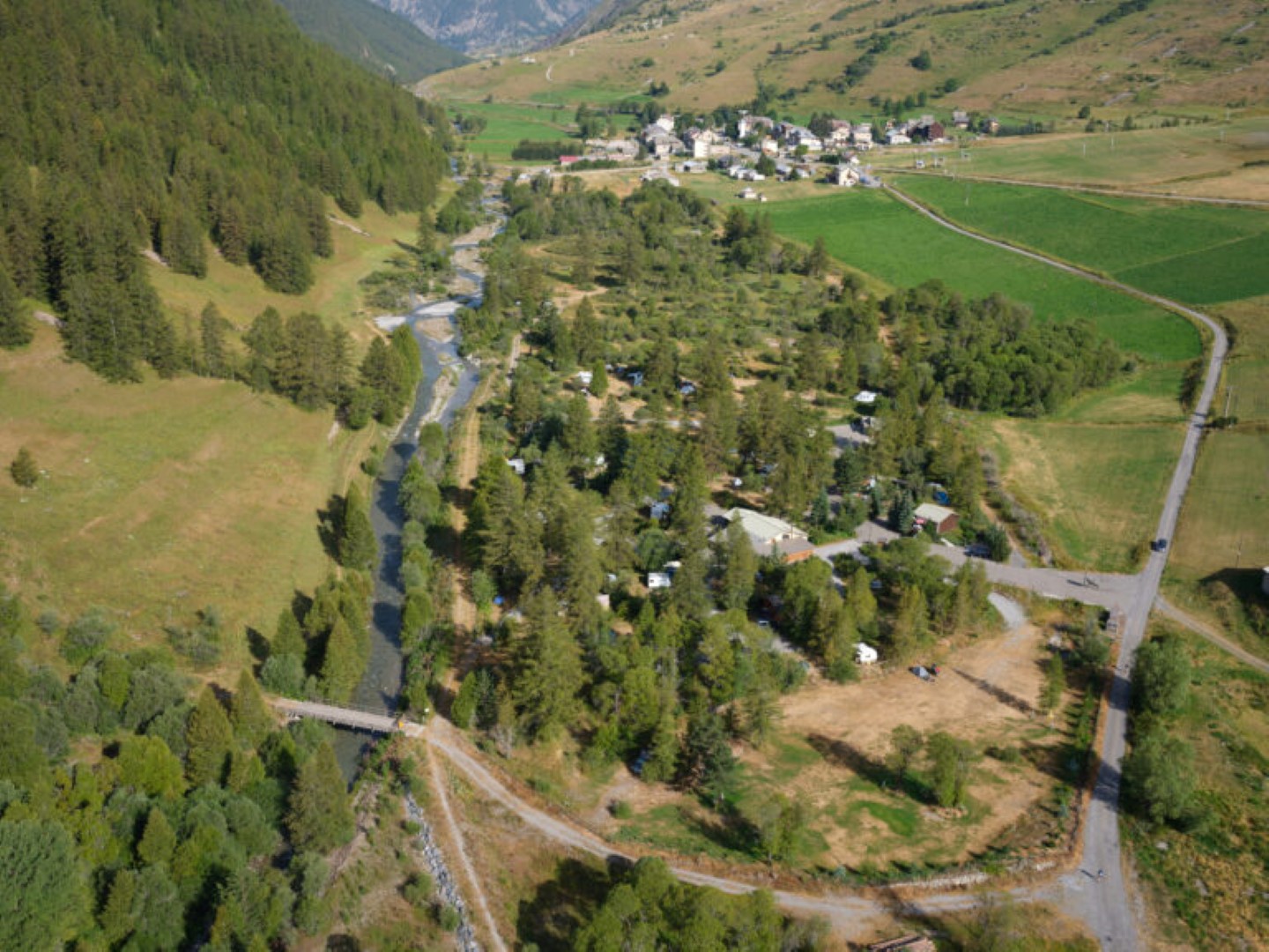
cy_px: 476
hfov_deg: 51.4
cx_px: 634
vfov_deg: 39.7
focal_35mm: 36
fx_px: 1320
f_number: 8
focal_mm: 45
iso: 125
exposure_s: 1/200
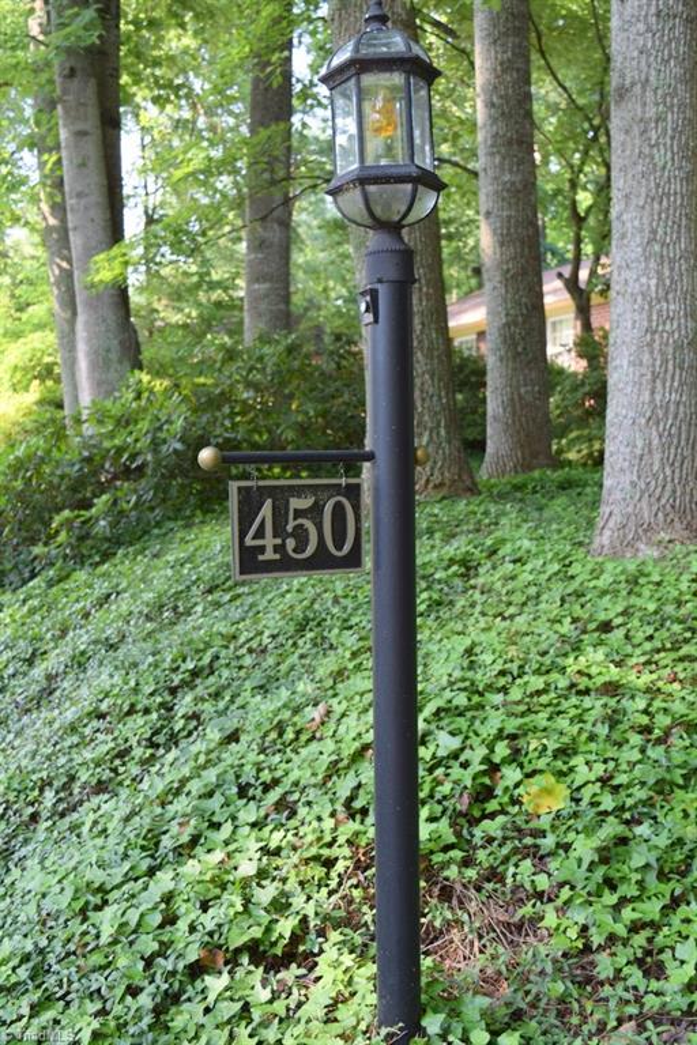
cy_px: 522
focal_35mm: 39
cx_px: 348
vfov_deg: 49.6
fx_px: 1133
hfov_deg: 34.2
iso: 400
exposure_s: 1/125
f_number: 5.6
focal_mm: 26
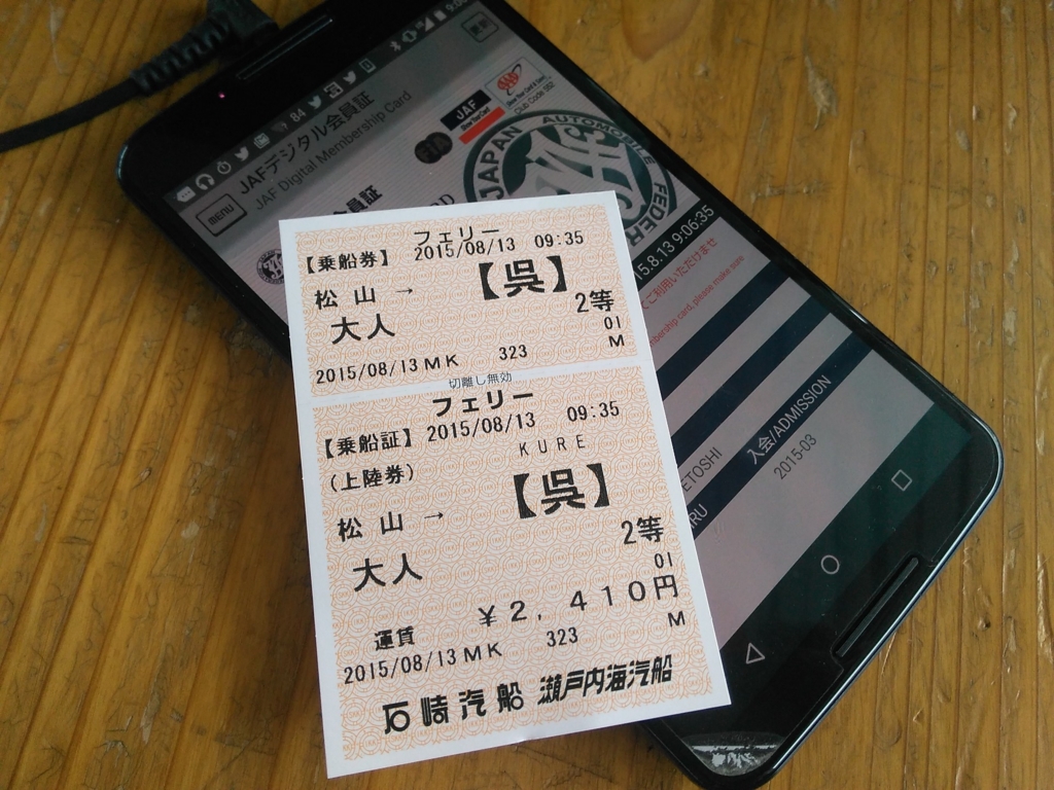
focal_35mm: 31
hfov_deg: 58.4
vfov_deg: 45.4
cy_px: 395
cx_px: 527
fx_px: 944
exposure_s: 1/33.4
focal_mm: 4.21
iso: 61
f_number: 2.4
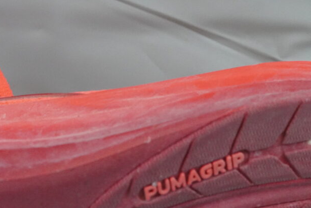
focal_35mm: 125
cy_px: 172
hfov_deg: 16.3
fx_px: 1080
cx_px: 216
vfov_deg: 10.9
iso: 6400
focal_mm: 50
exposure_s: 1/80
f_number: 11
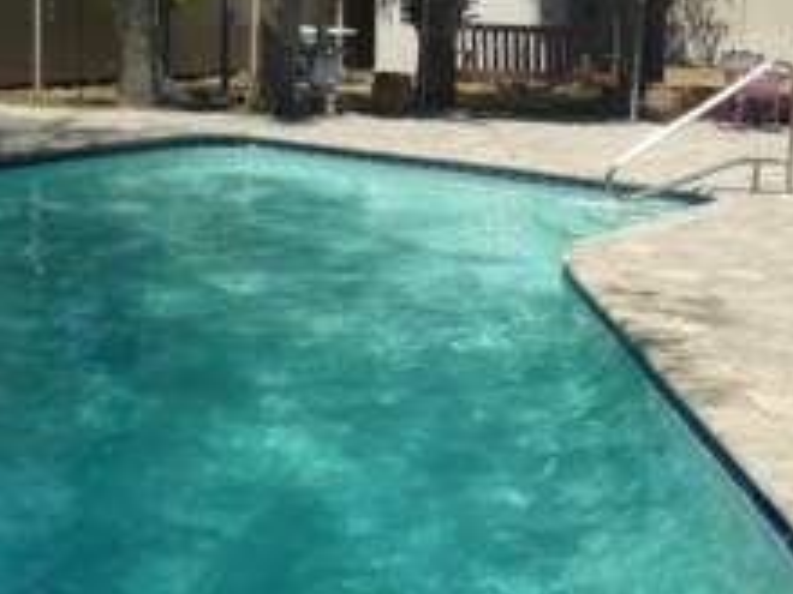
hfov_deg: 27.0
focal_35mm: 72
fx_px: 1649
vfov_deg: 20.4
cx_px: 458
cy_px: 268
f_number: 8
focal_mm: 5.5
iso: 100
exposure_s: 1/250
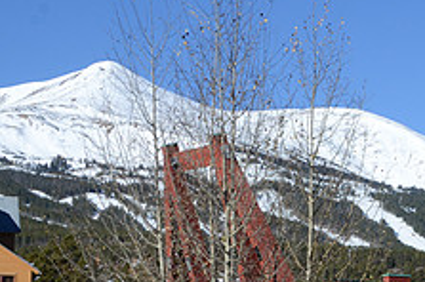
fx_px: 1607
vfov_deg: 10.0
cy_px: 139
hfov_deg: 14.6
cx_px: 492
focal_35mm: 136
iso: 320
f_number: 11
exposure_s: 1/500
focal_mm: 35
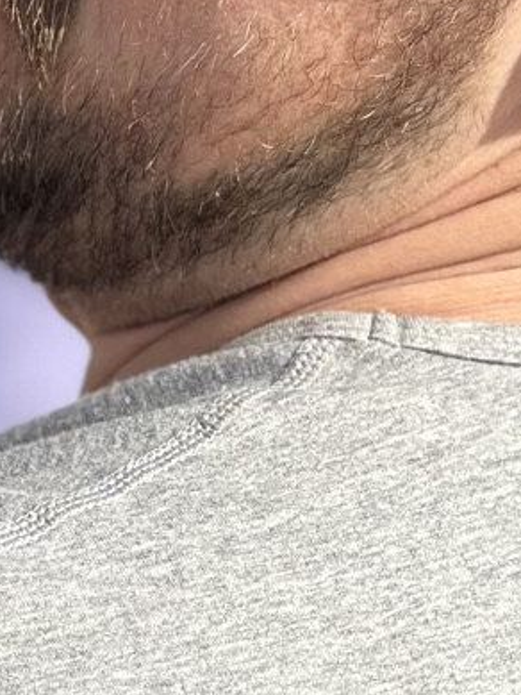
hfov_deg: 6.6
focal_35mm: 222
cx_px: -403
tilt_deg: -12.1
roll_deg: +0.9
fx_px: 4453
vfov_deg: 8.9
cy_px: 277
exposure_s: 1/3731
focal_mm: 6.86
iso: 80
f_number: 1.78
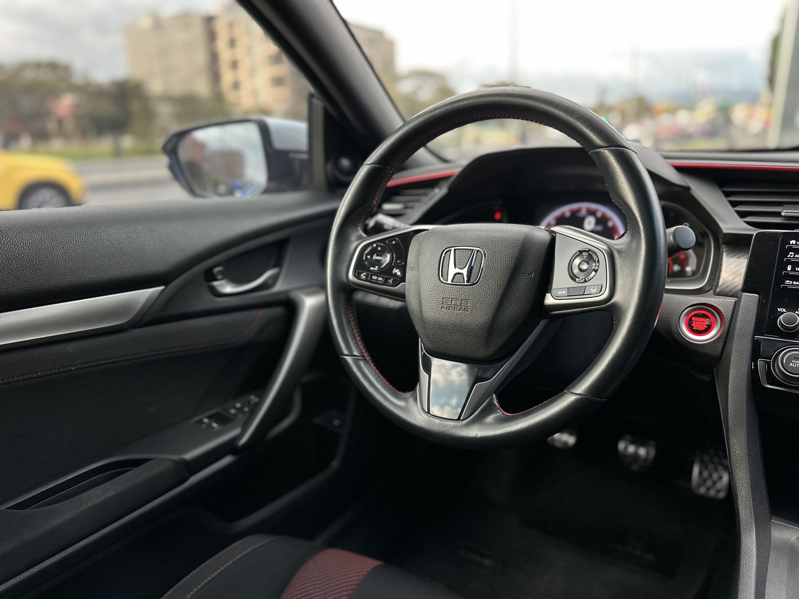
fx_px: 554
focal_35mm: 24
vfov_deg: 56.8
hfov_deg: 71.6
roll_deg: +0.8
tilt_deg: -16.6
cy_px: 300
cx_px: 400
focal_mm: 6.86
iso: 250
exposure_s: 1/74
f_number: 1.78
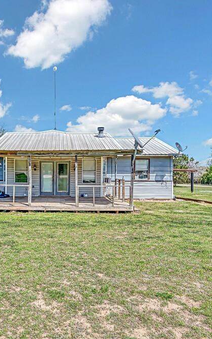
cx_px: 52
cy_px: 173
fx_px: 238
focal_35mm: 26
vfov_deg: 70.9
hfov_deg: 46.2
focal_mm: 16.5
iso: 100
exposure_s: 1/400
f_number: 8
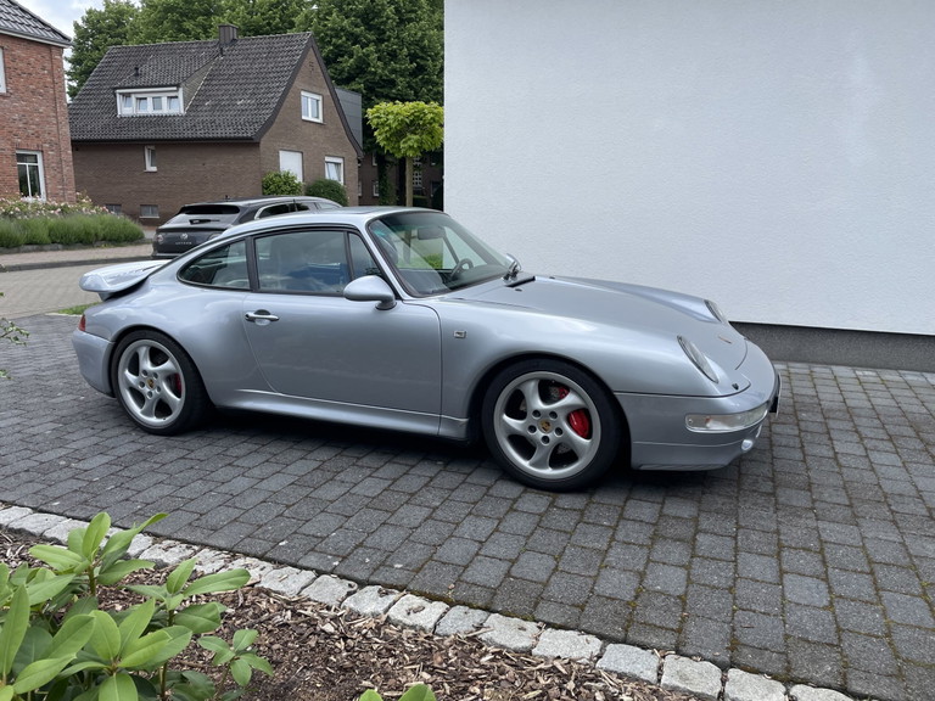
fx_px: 702
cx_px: 468
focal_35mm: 26
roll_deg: -0.7
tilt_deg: -11.1
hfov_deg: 67.3
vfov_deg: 53.1
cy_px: 350
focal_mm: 4.2
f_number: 1.6
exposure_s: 1/1401
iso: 32
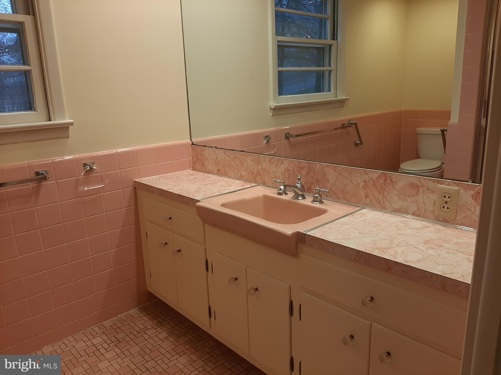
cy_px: 188
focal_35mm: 26
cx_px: 250
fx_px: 376
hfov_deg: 67.3
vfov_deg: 53.1
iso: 50
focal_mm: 3.93
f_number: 1.7
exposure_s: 1/60
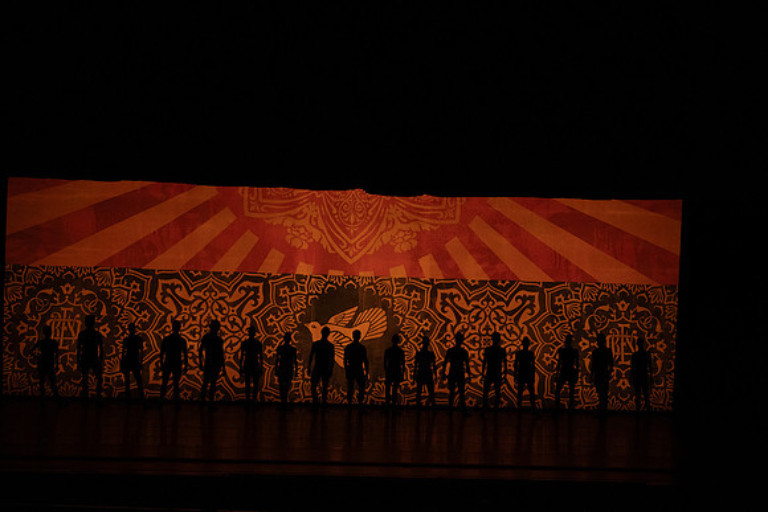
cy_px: 256
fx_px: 2134
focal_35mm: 100
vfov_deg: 13.7
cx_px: 384
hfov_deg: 20.4
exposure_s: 1/400
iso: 6400
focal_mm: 100
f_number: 6.3
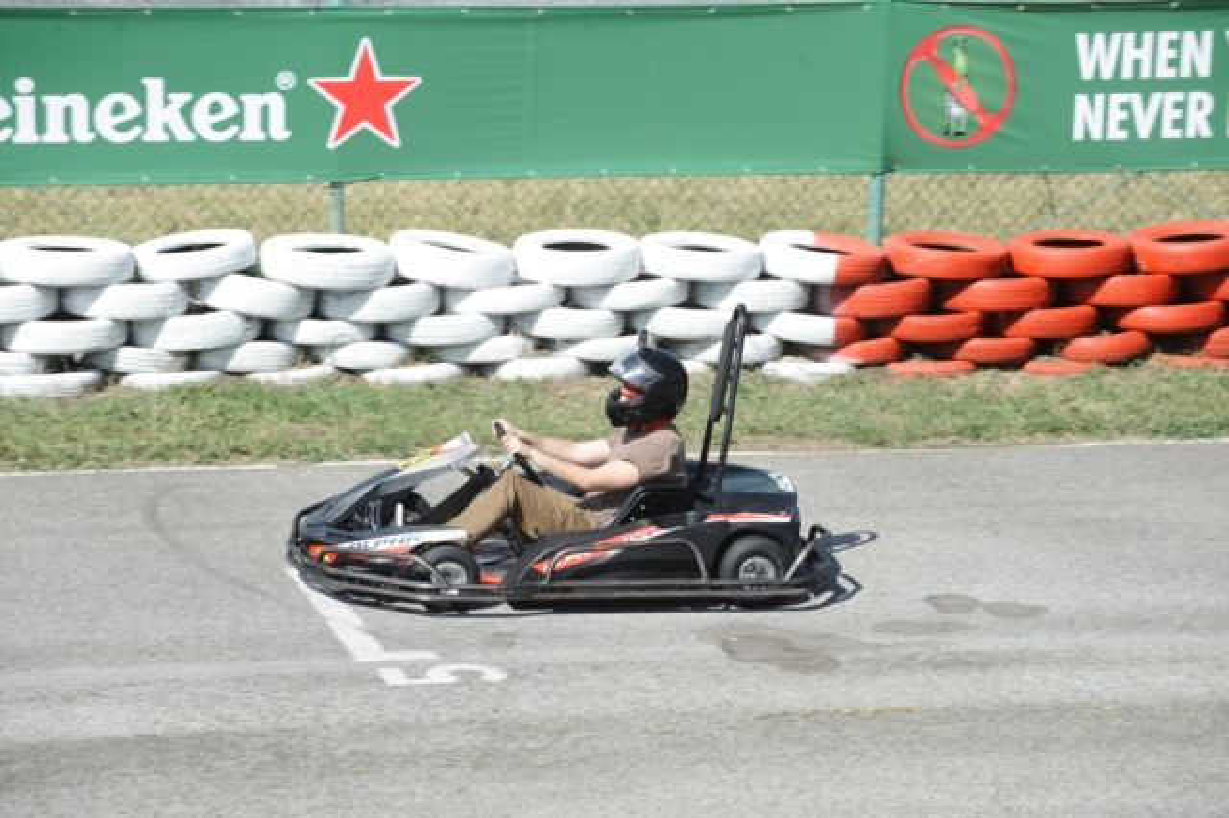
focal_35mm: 170
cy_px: 409
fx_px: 5800
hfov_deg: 12.1
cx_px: 614
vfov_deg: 8.1
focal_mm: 170
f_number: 7.1
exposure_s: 1/640
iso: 320
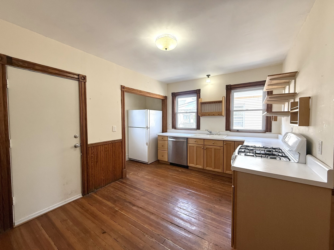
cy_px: 125
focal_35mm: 14
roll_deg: -0.4
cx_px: 167
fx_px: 135
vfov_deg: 85.7
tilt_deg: -3.3
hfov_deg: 102.1
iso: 125
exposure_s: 1/120
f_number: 2.2
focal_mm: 2.22
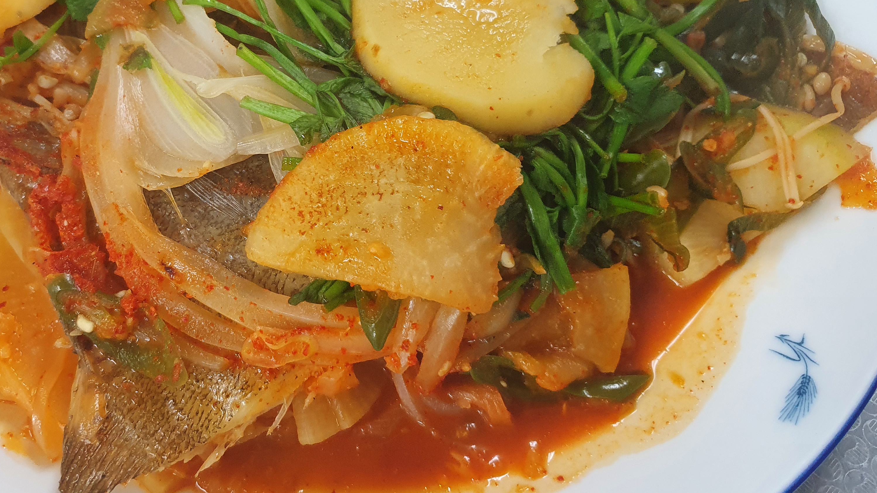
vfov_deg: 30.9
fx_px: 884
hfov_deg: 52.2
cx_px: 323
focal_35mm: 38
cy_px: 150
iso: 200
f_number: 1.5
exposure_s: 1/120
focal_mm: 4.32
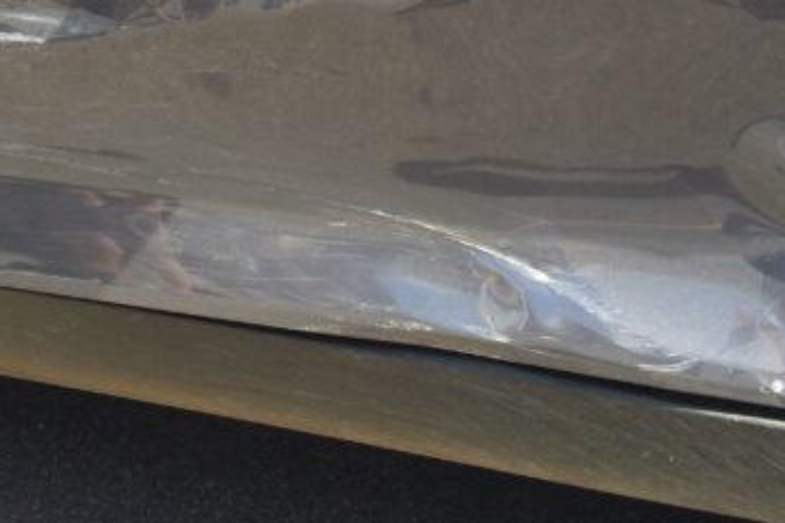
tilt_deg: -8.6
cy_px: -87
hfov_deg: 31.2
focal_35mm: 64
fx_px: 1395
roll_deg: +0.3
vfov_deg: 20.0
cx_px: 271
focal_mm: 4.15
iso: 32
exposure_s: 1/456
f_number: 2.2
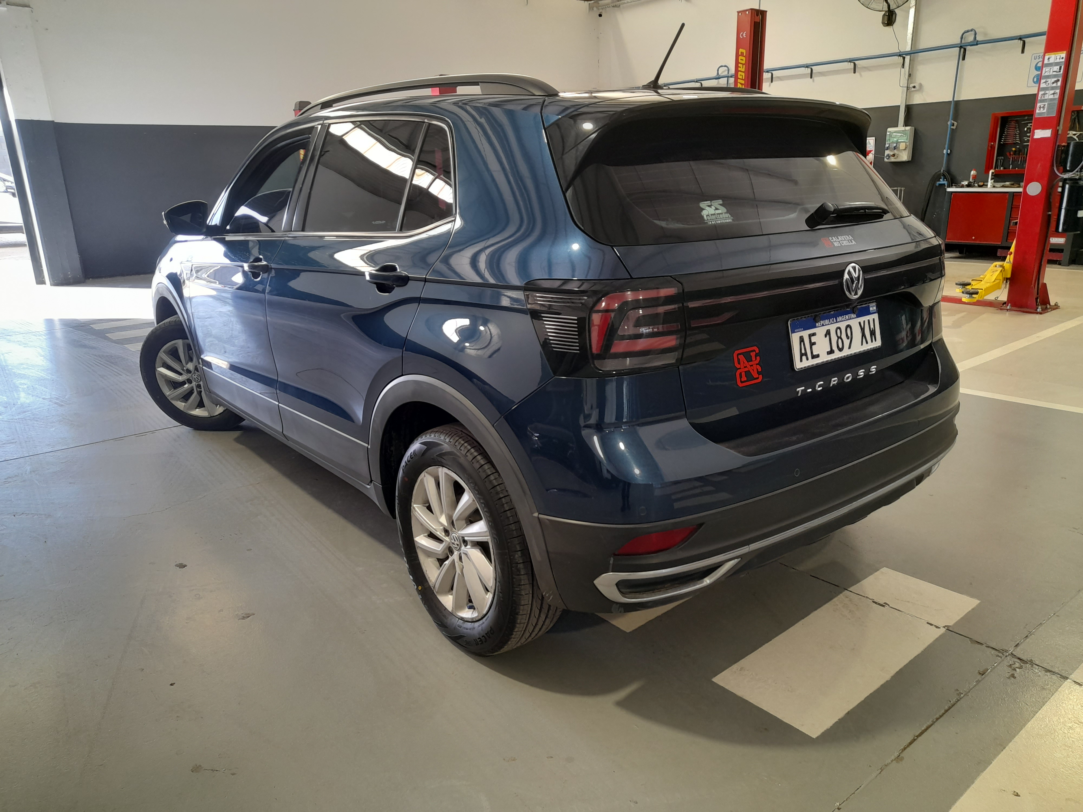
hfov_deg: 69.4
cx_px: 542
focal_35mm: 25
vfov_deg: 54.9
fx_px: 782
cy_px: 406
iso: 80
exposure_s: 1/50
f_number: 2
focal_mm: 4.6
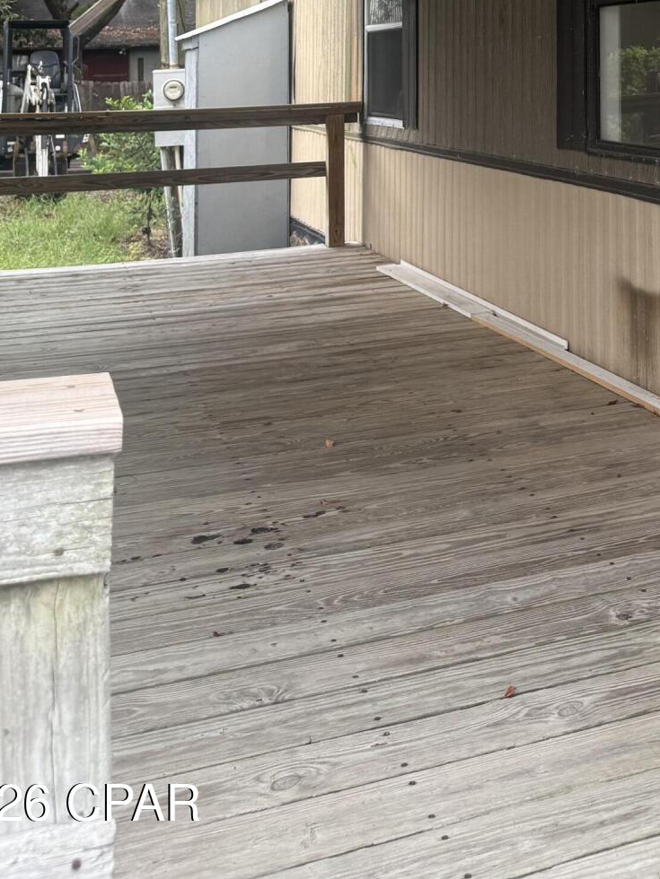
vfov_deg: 35.1
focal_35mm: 49
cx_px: 571
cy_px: -12
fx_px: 1246
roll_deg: +0.9
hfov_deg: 28.7
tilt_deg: +2.4
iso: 80
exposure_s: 1/416
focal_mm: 6.76
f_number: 1.78
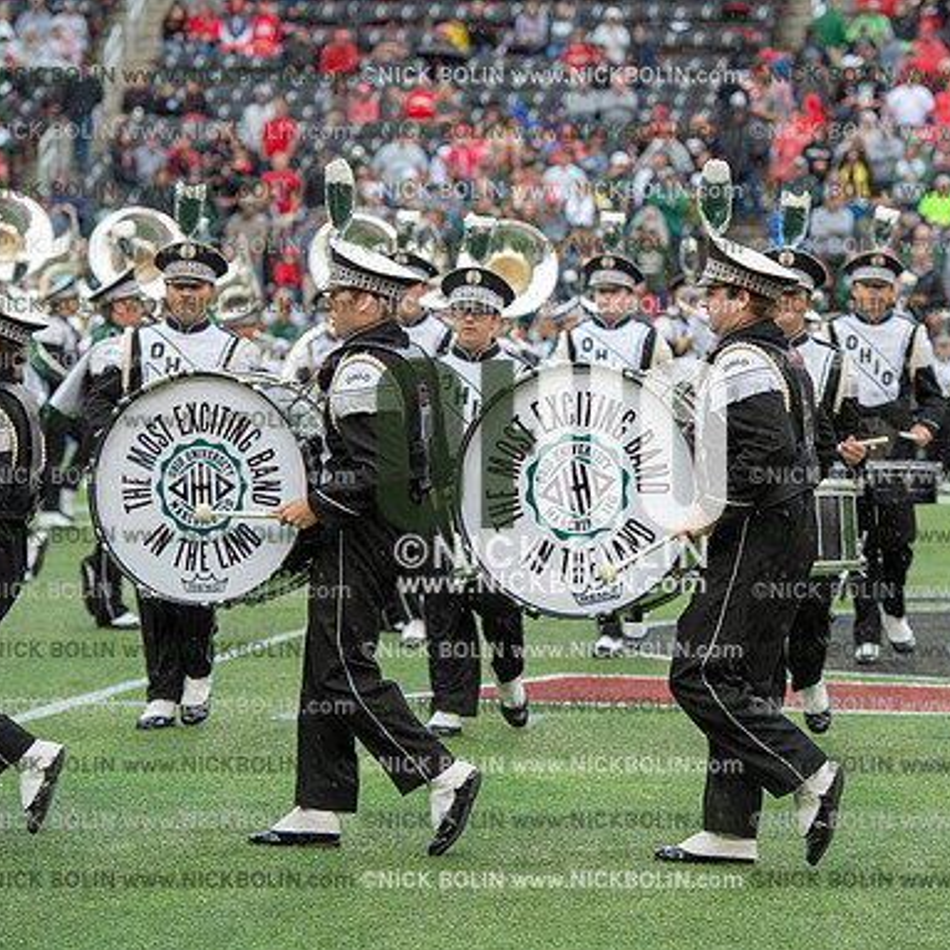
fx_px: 5185
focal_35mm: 167
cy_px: 476
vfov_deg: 10.5
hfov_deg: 10.5
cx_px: 551
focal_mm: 130
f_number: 4
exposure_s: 1/500
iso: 400
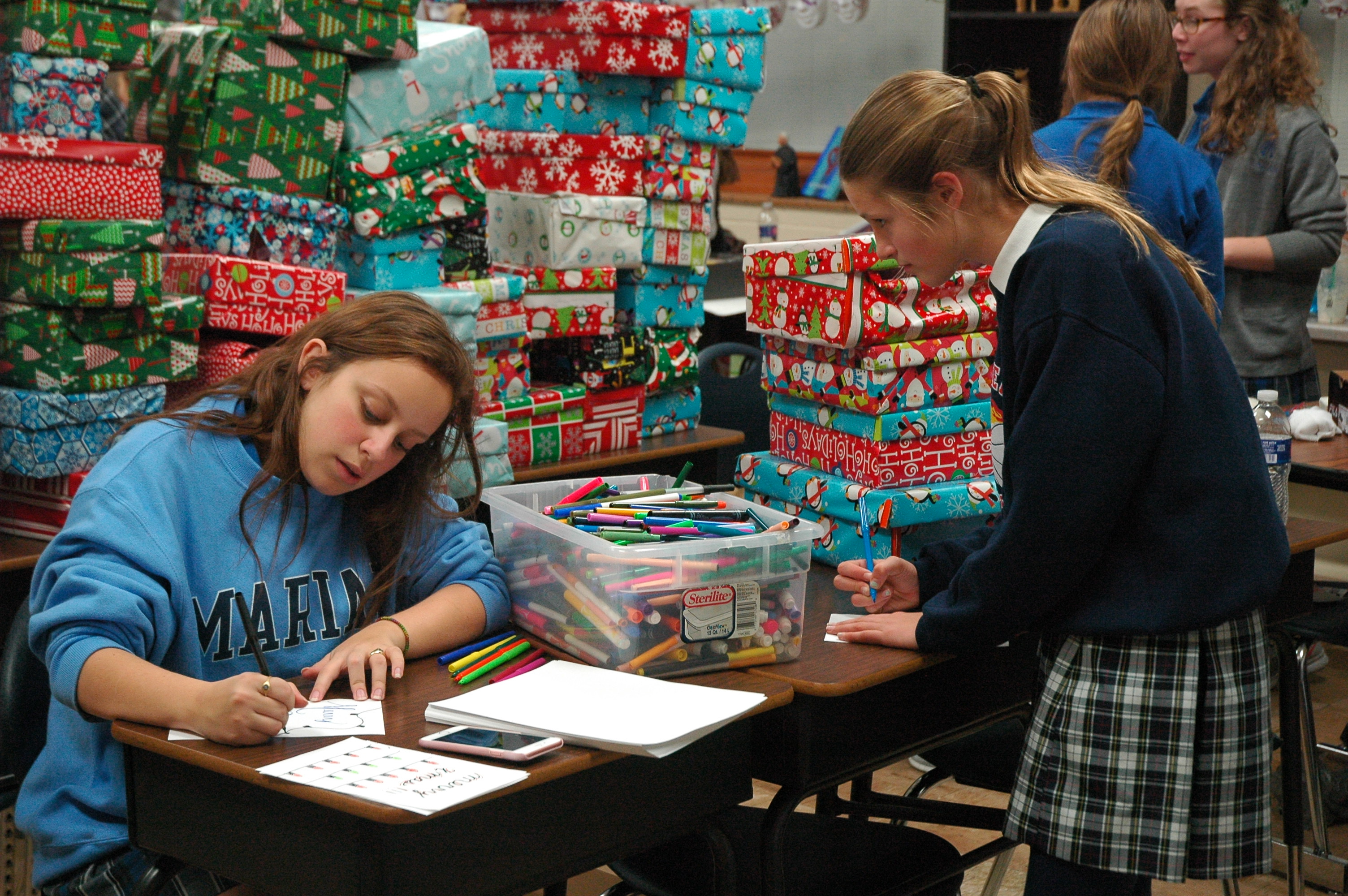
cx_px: 674
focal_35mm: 66
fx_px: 2469
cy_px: 448
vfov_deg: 20.6
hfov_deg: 30.5
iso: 1000
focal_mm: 44
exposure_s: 1/40
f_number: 4.5
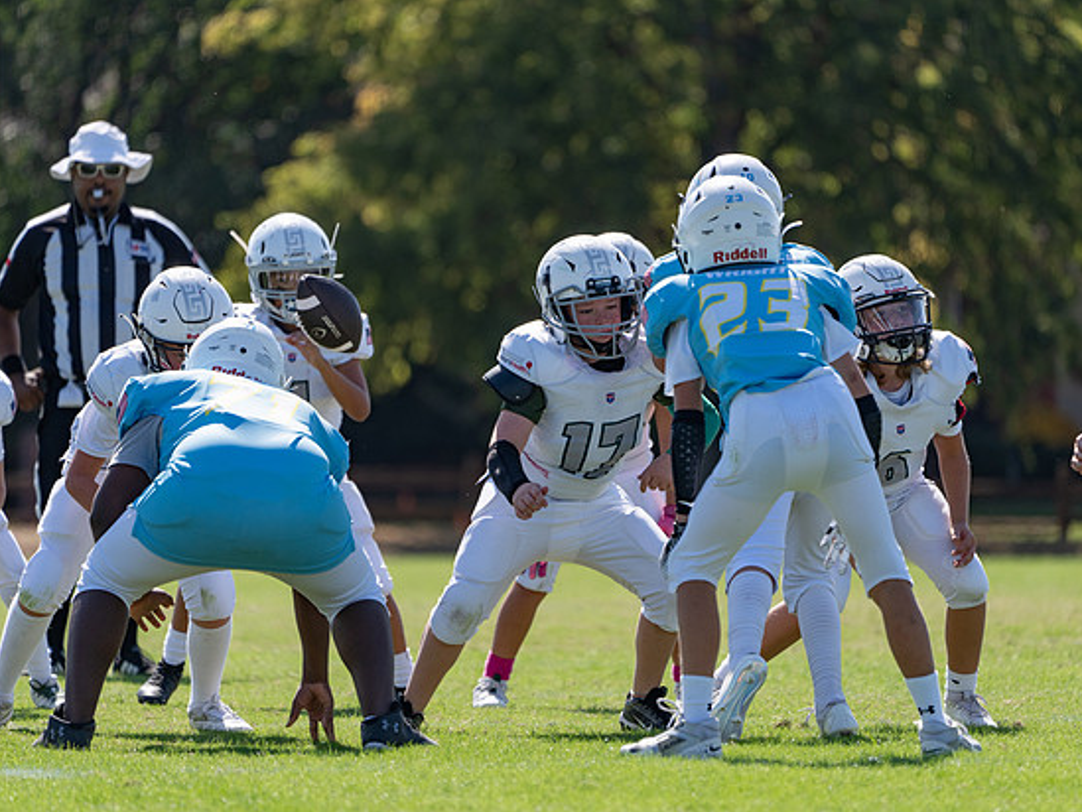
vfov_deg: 3.4
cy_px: 406
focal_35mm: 435
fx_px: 13600
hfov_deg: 4.6
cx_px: 568
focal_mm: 400
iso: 200
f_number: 5.6
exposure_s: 1/1000
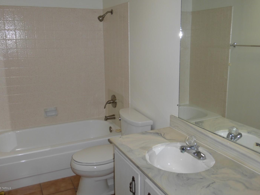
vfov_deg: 45.4
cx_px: 127
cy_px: 94
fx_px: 233
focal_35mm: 31
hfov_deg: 58.4
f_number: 3.6
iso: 100
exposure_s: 1/60
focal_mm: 5.4
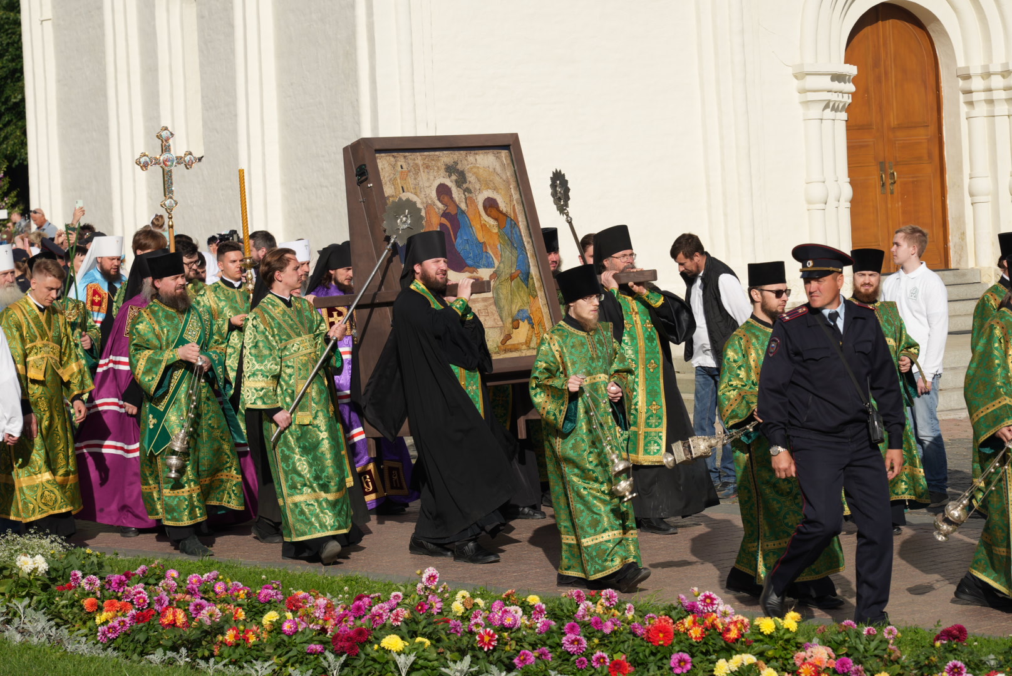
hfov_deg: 19.4
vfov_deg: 13.1
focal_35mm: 105
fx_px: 2954
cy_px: 338
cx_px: 506
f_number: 10
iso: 100
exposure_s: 1/250
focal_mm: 105
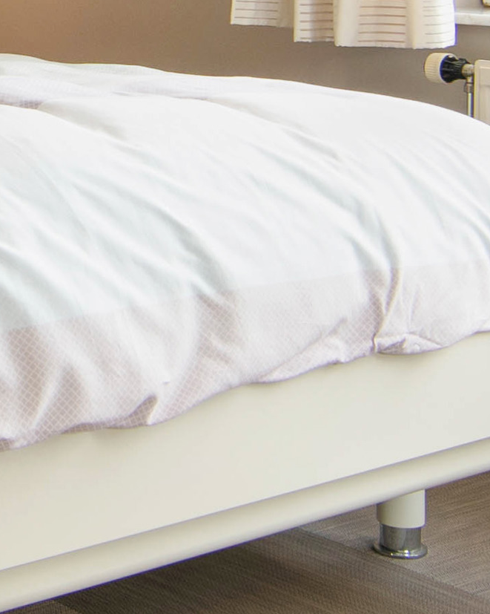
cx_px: -162
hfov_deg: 15.6
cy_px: -51
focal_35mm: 93
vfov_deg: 19.8
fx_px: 1687
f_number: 8
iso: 100
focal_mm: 11
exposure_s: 1/200
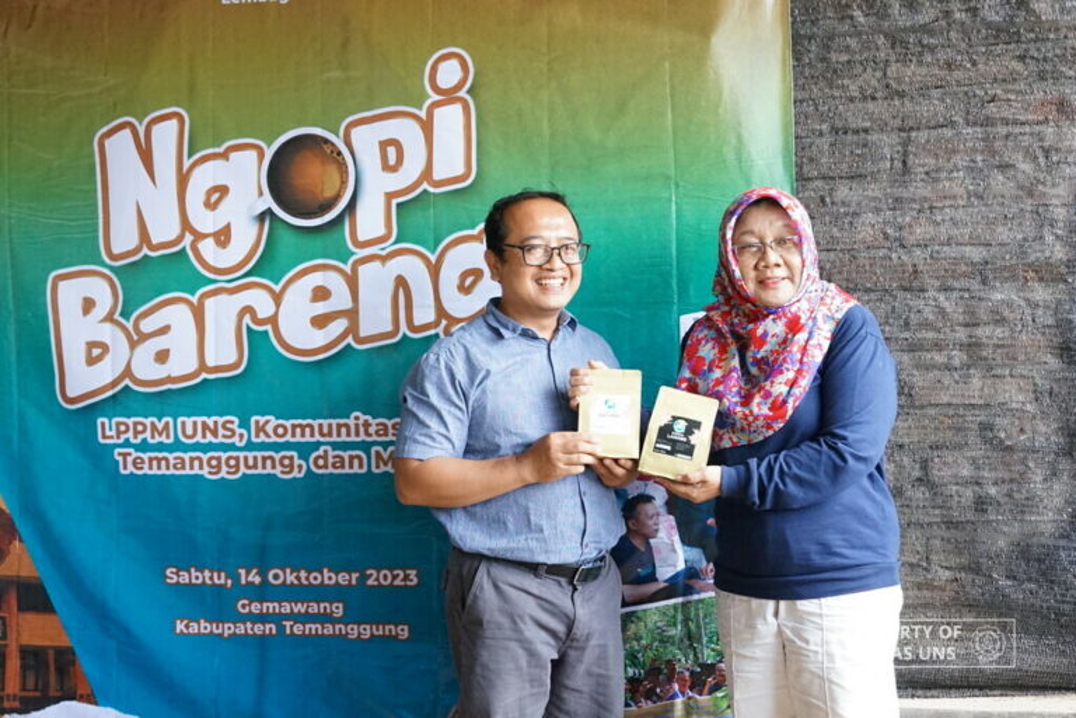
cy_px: 359
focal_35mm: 48
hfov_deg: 41.1
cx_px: 538
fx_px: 1435
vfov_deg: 28.1
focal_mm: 32
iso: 3200
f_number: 5.6
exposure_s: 1/200
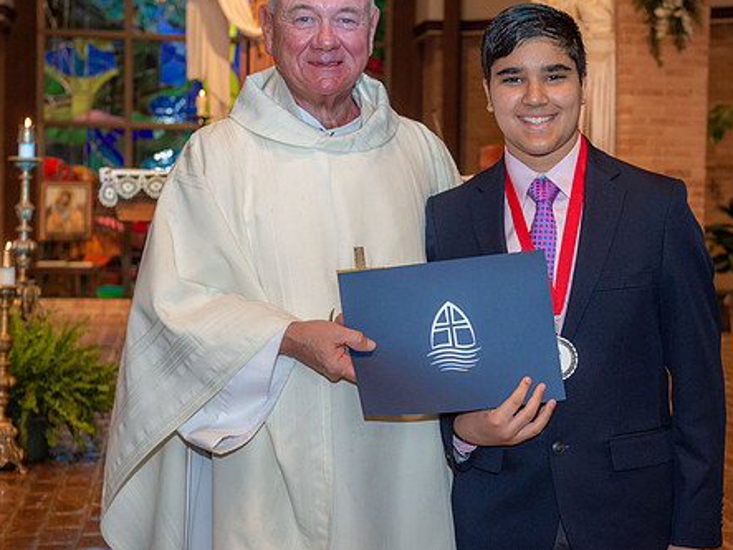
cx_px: 475
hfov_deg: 24.9
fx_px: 1651
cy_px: 232
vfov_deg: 18.9
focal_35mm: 78
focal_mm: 62
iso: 1600
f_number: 5.6
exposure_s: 1/125
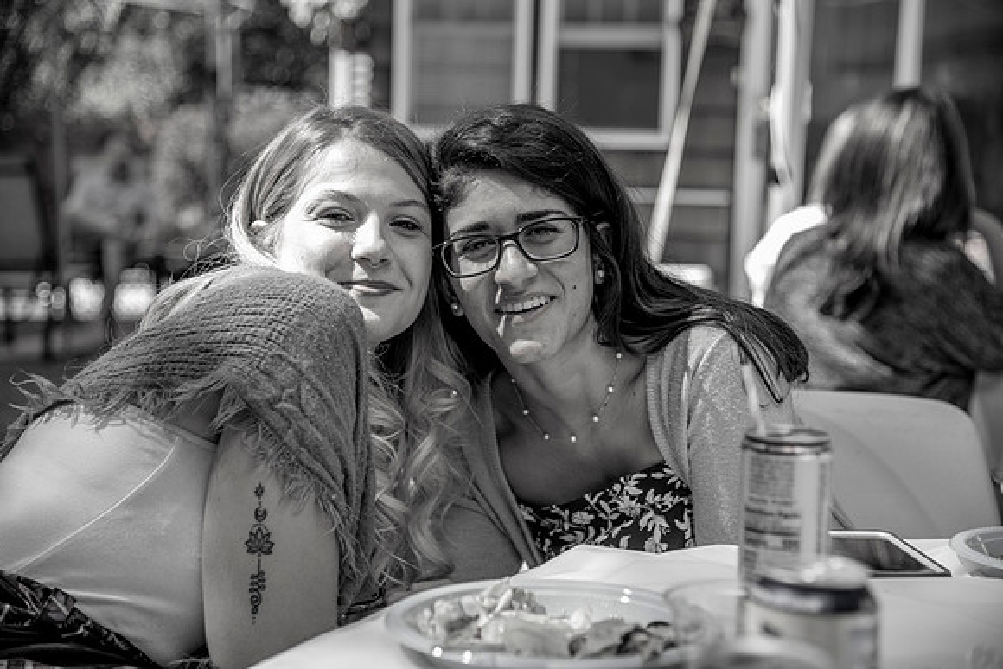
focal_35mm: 70
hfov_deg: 28.8
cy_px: 334
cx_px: 502
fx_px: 1951
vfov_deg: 19.5
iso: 100
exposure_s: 1/200
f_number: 4
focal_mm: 70
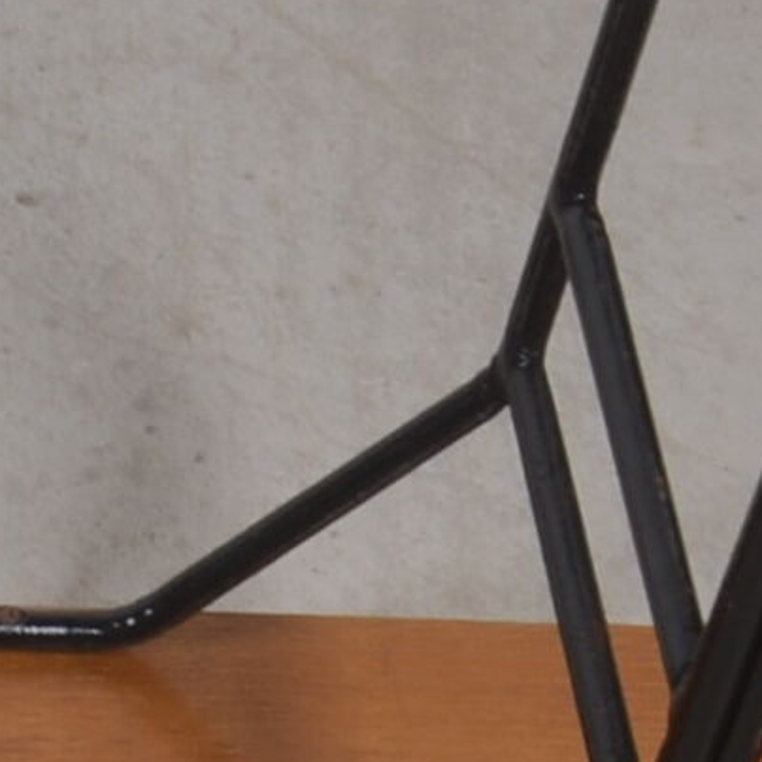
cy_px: 894
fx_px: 6376
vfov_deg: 6.8
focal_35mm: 256
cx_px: -1279
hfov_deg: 6.4
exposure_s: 1/125
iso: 100
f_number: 14
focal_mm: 22
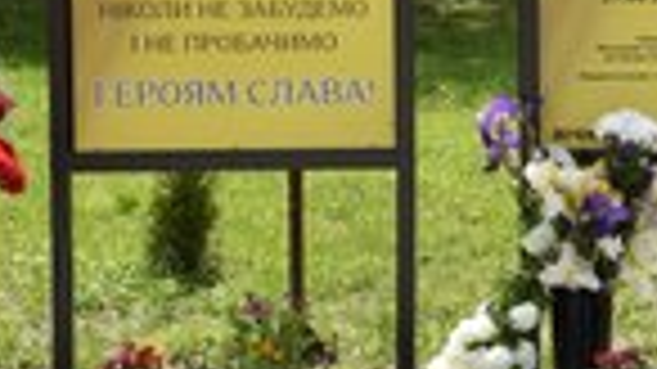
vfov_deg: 7.0
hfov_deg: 12.4
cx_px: 670
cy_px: -45
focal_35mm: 172
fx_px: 2995
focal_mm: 40
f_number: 9
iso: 200
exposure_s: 1/320
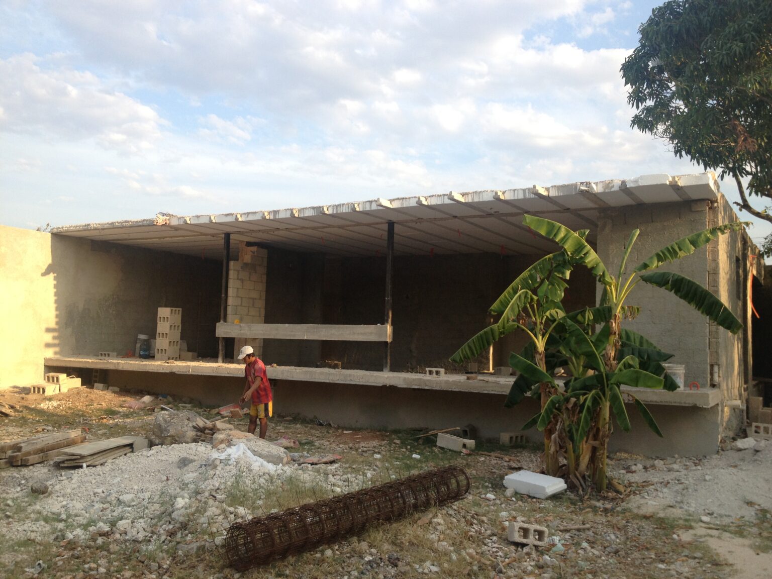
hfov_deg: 52.6
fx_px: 781
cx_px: 386
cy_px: 290
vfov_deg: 40.7
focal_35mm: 35
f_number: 2.4
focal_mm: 4.28
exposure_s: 1/506
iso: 50
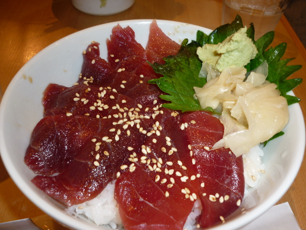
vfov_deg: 42.9
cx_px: 153
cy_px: 115
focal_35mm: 33
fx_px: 292
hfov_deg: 55.4
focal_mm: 5.5
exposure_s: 1/30
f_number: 2.8
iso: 100
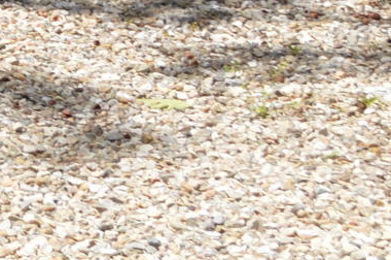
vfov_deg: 4.1
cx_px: -650
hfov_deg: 5.9
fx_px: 3600
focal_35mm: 332
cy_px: -260
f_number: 6.3
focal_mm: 28
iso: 100
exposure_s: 1/200
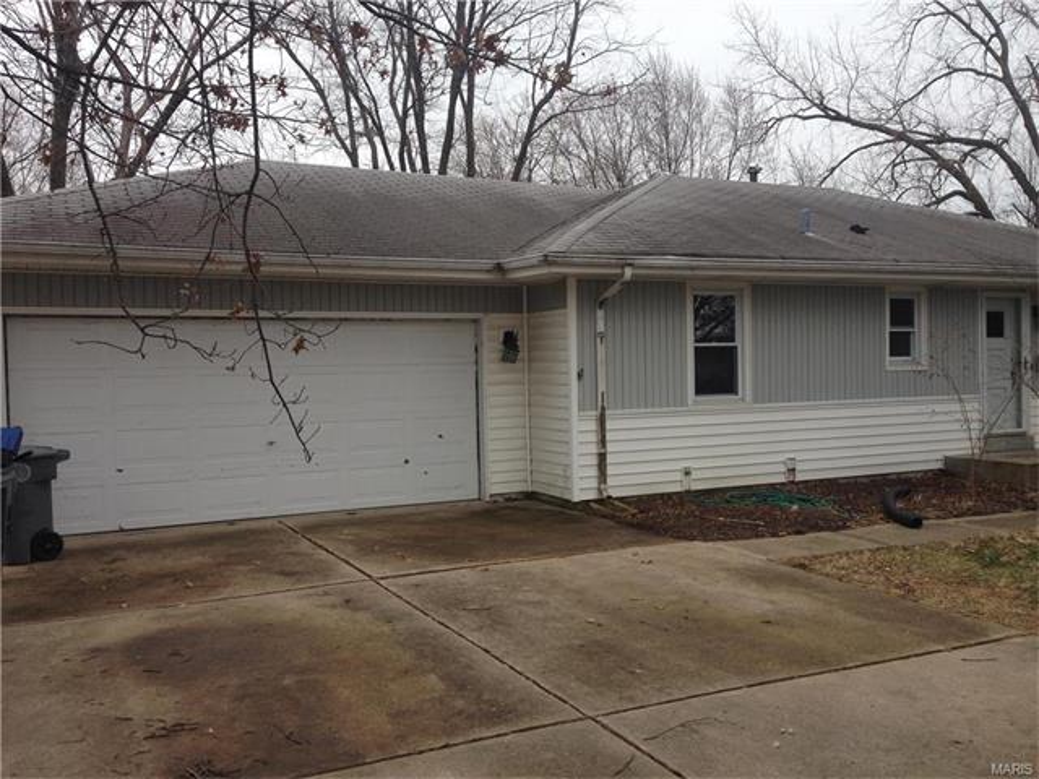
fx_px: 990
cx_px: 520
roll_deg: -0.9
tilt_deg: -1.8
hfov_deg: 55.4
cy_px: 390
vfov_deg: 42.9
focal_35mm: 33
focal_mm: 4.12
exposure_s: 1/371
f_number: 2.4
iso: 50
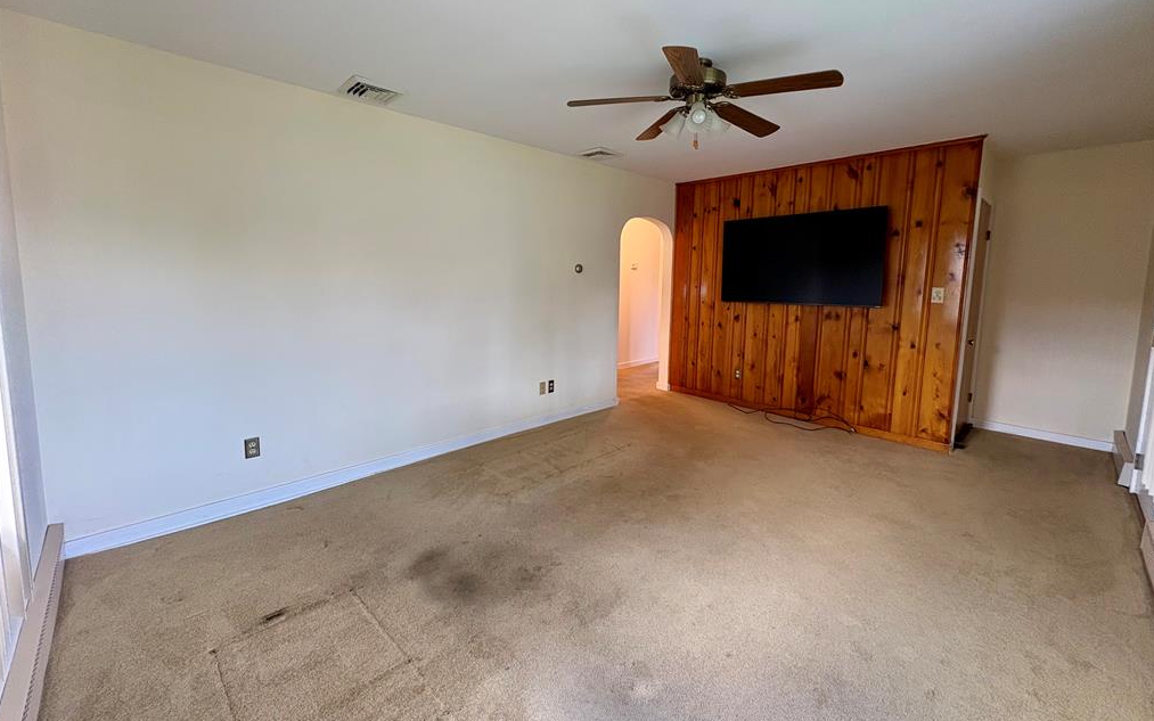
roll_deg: -0.5
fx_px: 472
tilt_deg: -5.4
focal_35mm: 15
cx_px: 576
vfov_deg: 74.6
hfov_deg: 101.5
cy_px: 323
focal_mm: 2.22
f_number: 2.2
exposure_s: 1/60
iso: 250
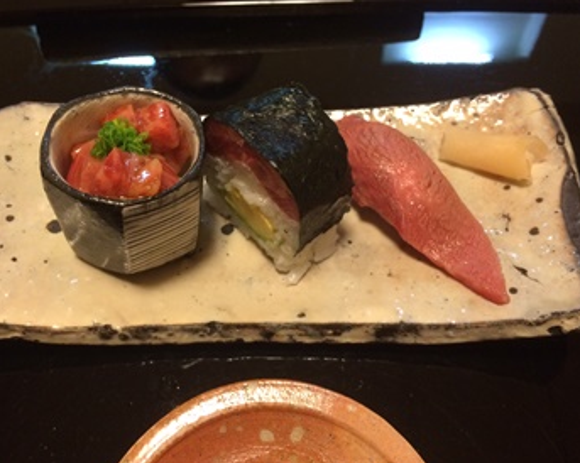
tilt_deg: -55.8
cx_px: 267
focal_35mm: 33
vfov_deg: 44.5
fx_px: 566
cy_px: 223
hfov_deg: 54.2
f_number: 2.2
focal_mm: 4.15
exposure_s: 1/30
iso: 250
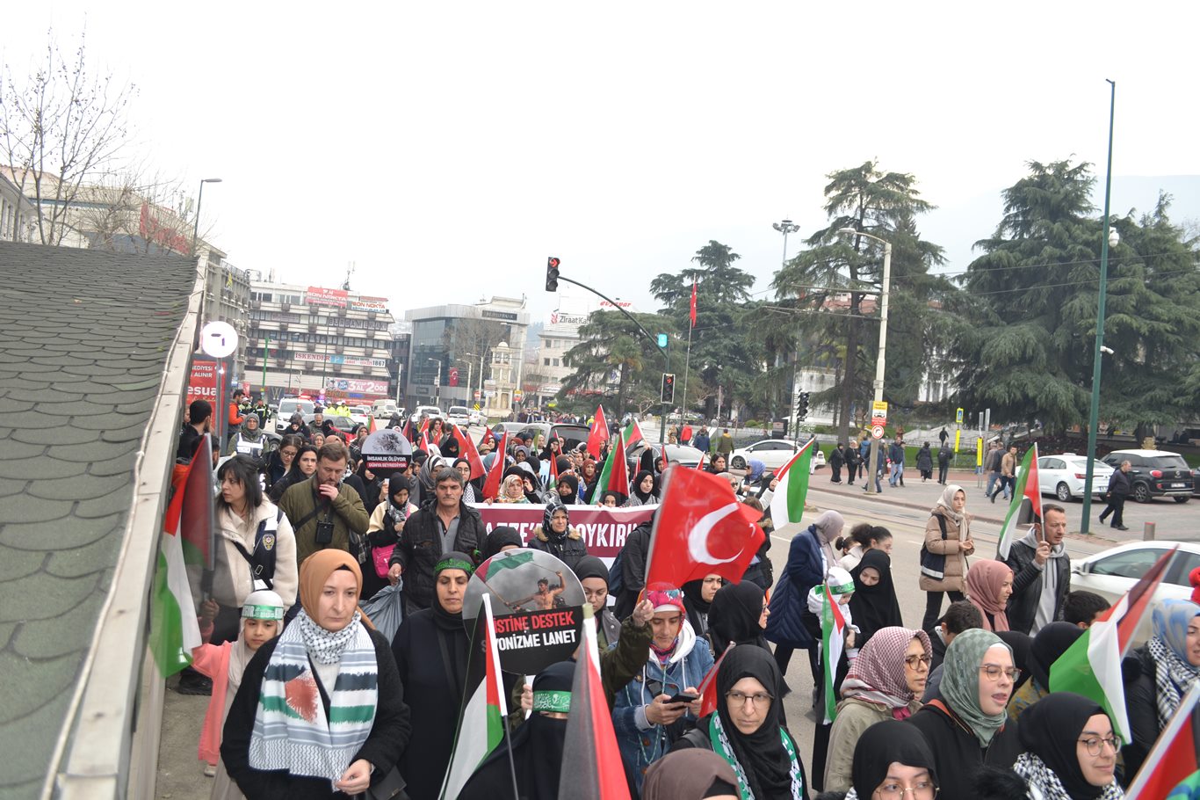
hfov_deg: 67.4
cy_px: 400
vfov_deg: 47.9
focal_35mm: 27
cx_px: 600
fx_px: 900
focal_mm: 18
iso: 100
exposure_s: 1/200
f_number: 5
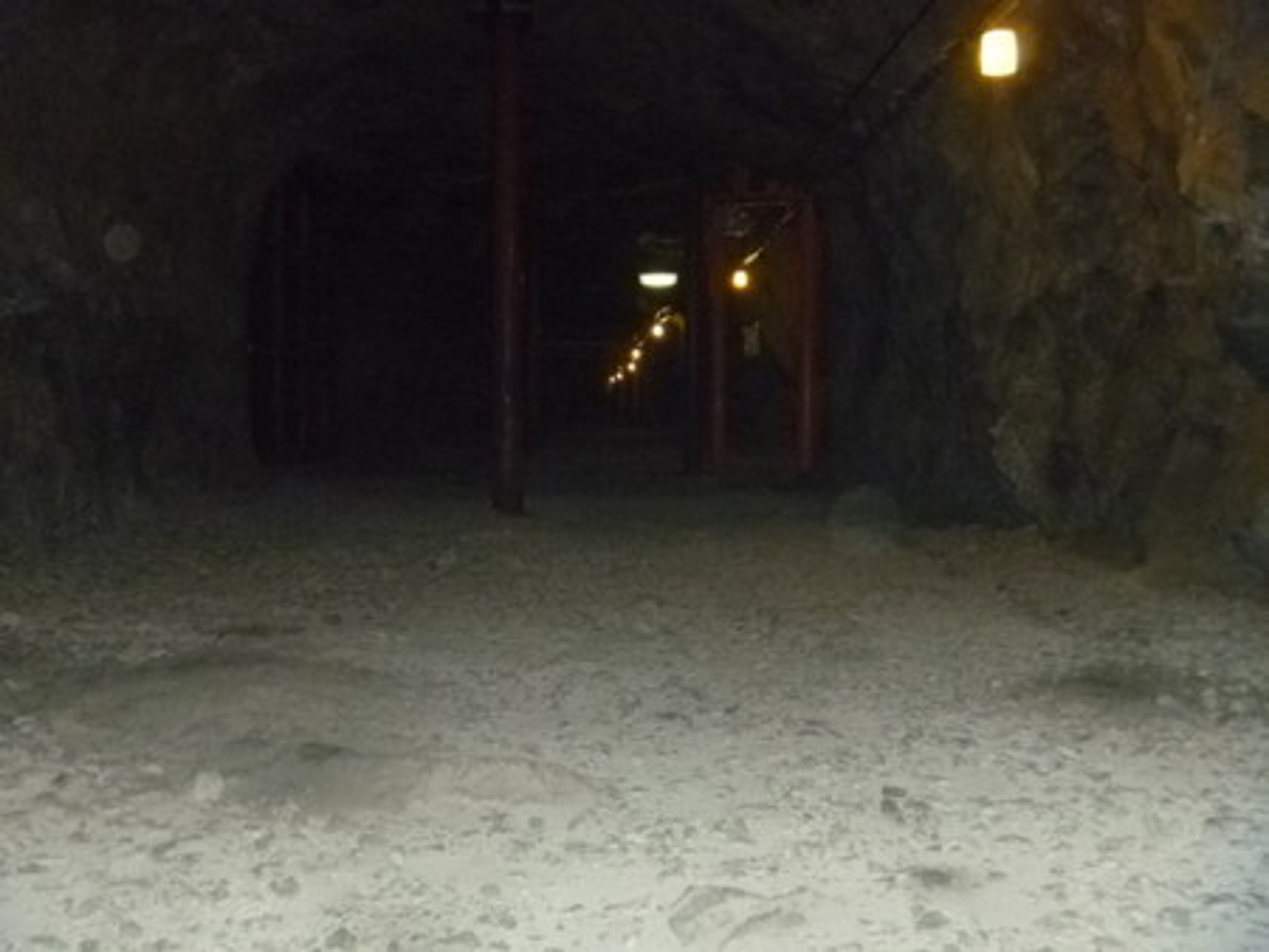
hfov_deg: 52.6
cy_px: 476
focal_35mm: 35
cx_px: 634
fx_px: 1284
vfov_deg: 40.7
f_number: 3.5
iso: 640
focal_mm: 6.3
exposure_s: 1/30
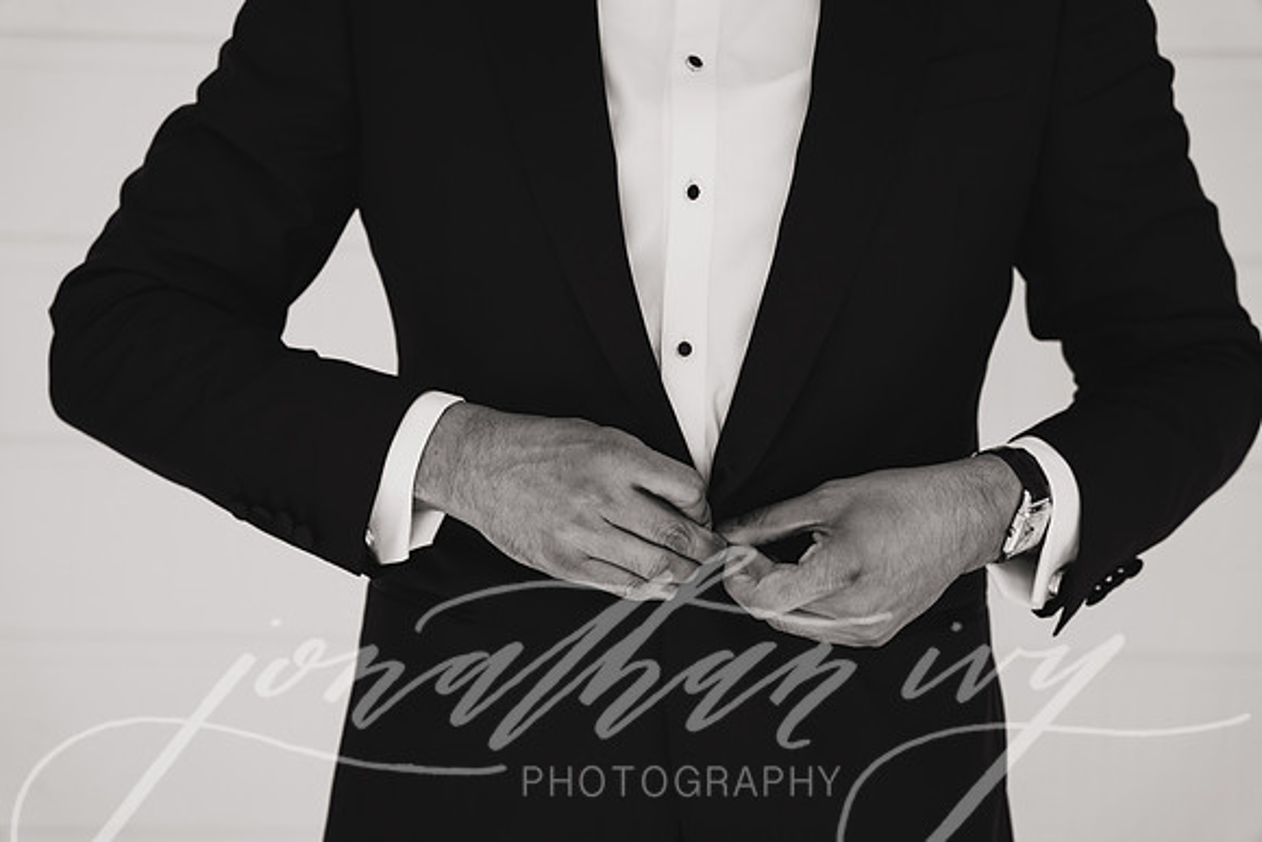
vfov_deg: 19.5
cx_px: 631
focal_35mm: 70
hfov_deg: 28.8
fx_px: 2454
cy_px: 421
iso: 100
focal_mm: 70
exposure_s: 1/250
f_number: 3.5
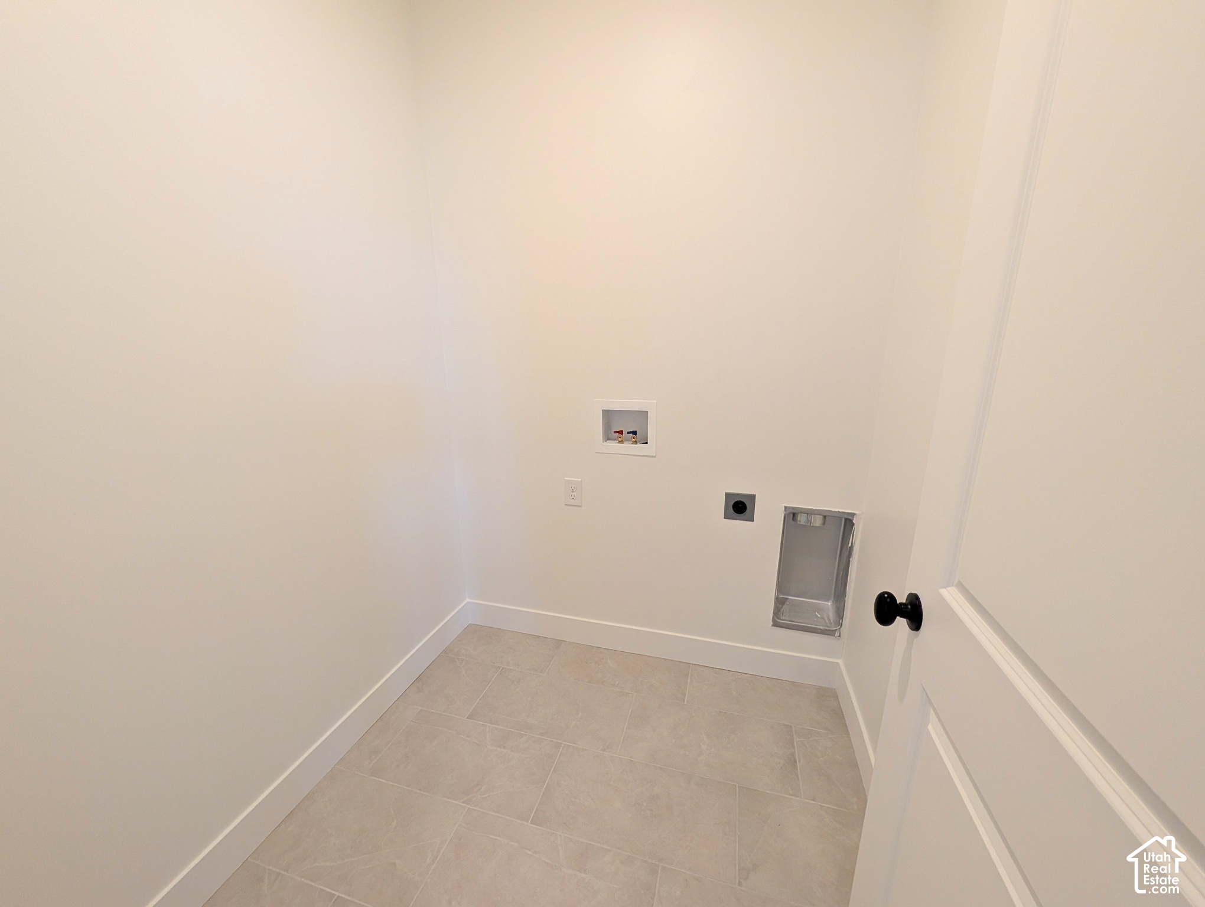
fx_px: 418
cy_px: 454
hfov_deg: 110.5
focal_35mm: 12
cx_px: 602
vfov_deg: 94.6
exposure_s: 1/120
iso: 257
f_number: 1.7
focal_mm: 2.02
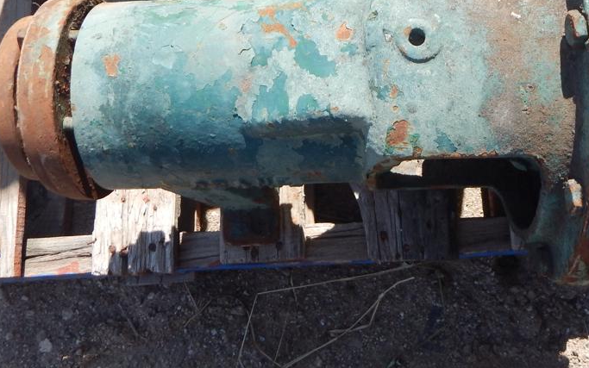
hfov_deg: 47.1
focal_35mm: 41
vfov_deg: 30.6
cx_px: 410
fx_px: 658
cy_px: 81
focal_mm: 4
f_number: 3
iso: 125
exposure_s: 1/800
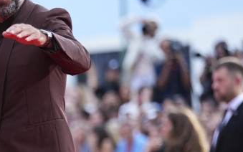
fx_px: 2649
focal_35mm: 400
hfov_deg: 5.2
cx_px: -59
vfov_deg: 3.3
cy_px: 184
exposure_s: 1/1000
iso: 640
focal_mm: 111
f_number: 2
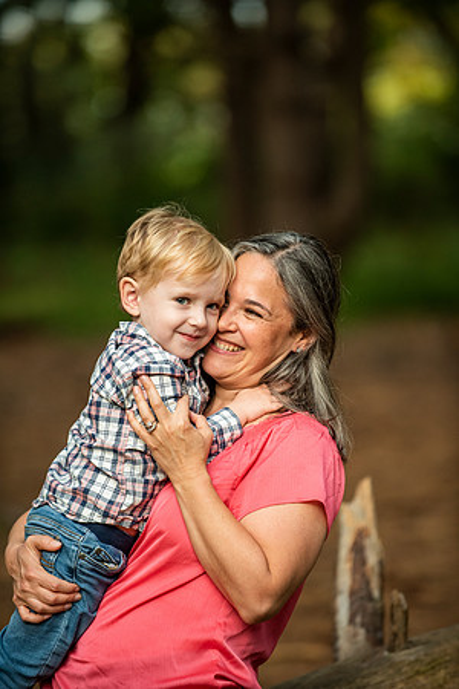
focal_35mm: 200
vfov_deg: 10.3
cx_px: 230
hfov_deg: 6.9
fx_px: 3825
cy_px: 344
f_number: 3.2
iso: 1250
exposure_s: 1/200
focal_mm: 200
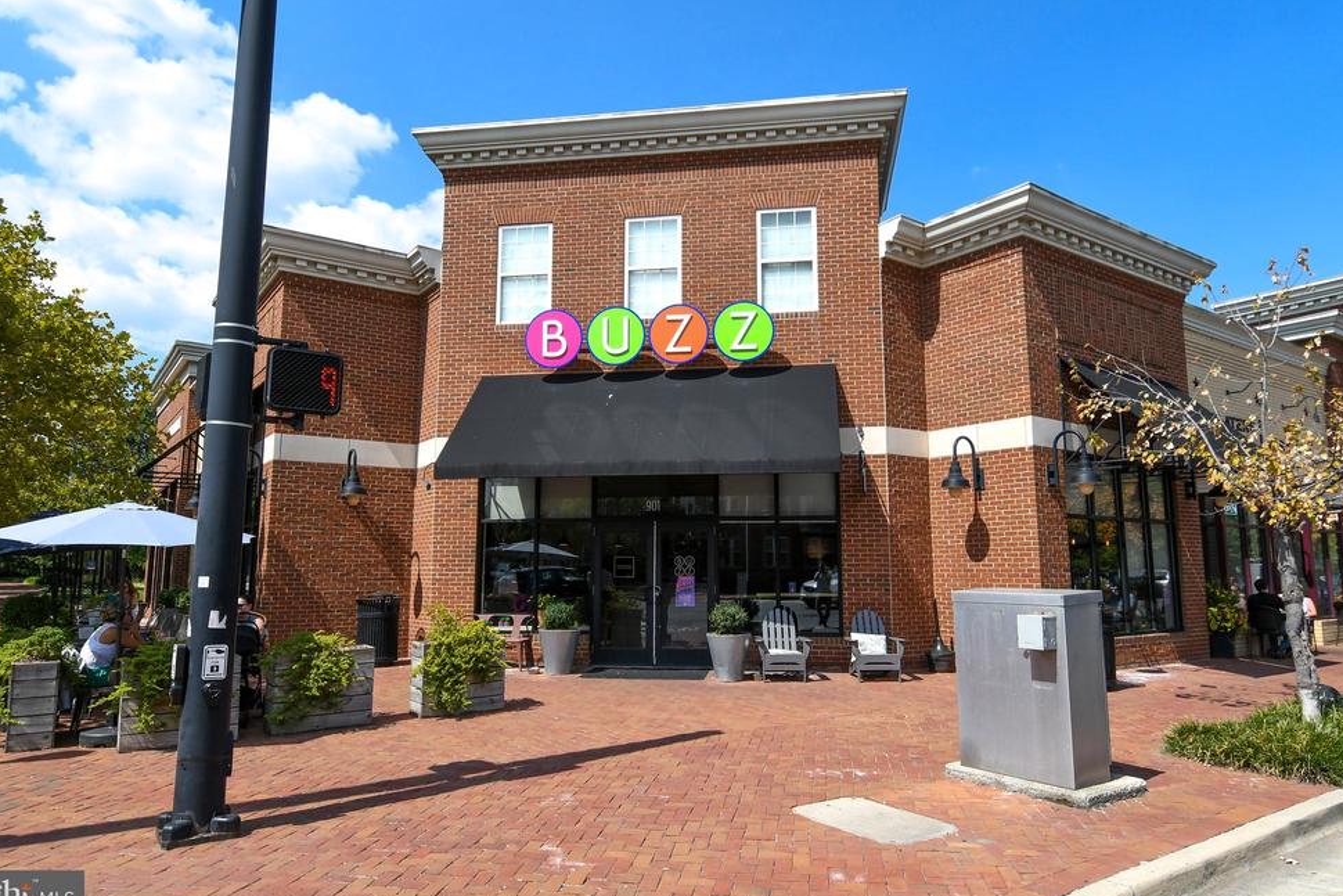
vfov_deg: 64.6
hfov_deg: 86.8
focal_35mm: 19
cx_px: 640
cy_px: 448
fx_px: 709
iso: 320
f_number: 5.6
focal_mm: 12
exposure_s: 1/1600
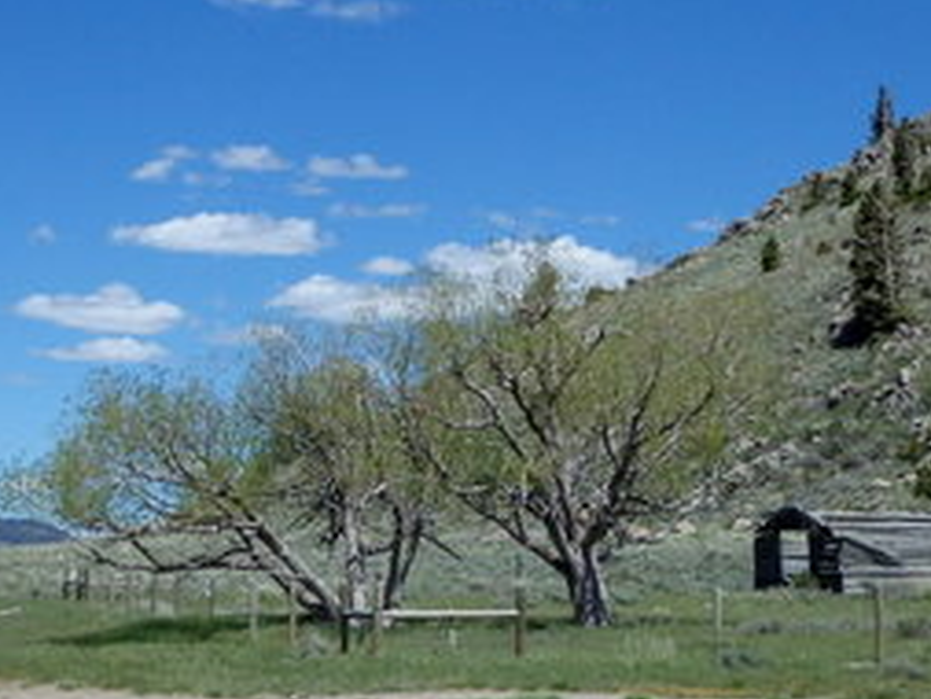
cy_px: 524
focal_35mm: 85
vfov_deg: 17.3
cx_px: 416
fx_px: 2287
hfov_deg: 23.0
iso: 125
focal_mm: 7.7
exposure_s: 1/100
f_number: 14
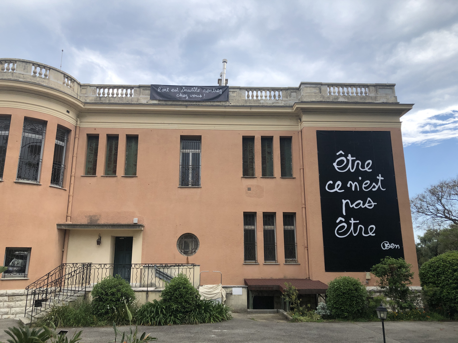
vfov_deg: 49.7
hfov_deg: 63.4
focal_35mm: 28
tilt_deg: +14.6
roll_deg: -0.5
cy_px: 172
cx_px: 229
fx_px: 370
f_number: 1.8
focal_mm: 3.99
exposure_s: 1/1297
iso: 20
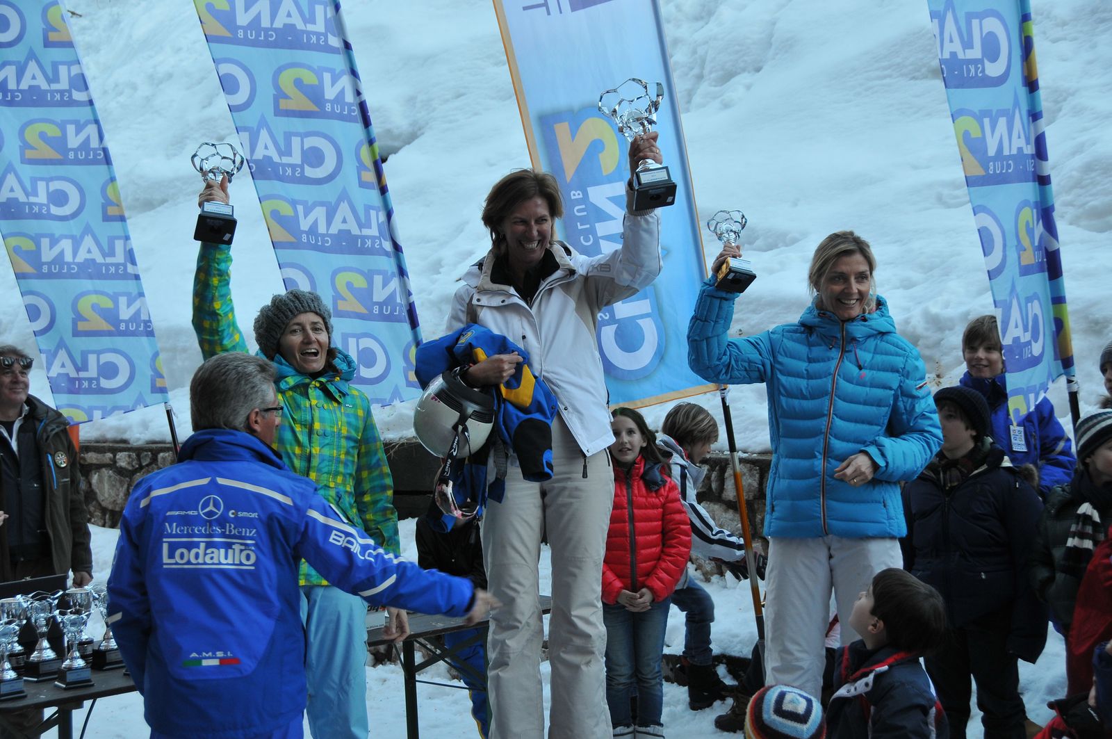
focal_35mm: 75
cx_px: 556
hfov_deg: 27.0
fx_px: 2314
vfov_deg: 18.1
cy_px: 370
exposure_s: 1/100
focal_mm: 50
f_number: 5.6
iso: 400
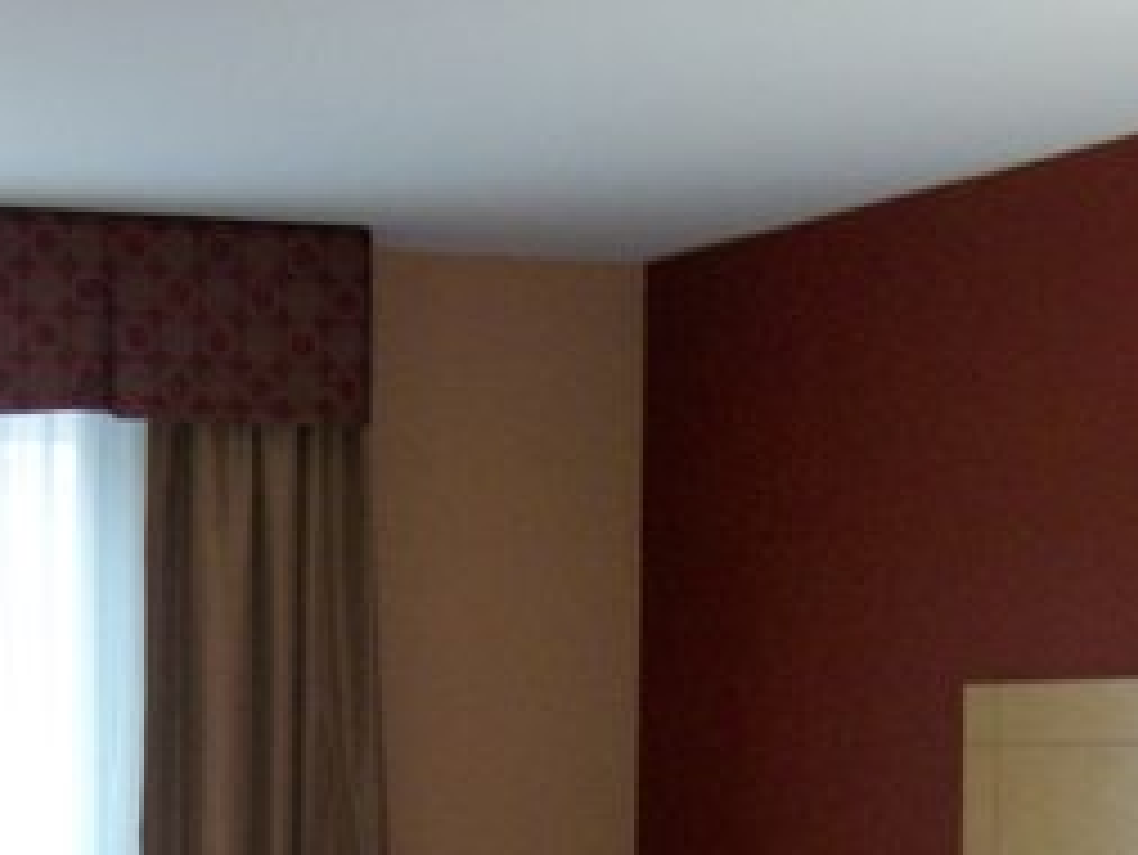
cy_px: 1269
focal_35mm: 101
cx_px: 72
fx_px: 3322
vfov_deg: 13.8
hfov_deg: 19.0
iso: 160
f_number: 2.9
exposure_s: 1/40
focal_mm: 5.7
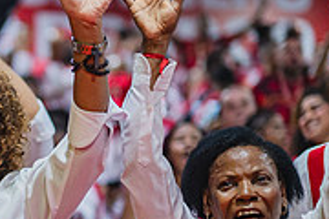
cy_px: 220
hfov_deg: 12.4
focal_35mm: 161
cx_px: -95
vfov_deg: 8.5
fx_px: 1471
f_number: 1.2
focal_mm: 50
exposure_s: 1/1000
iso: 800
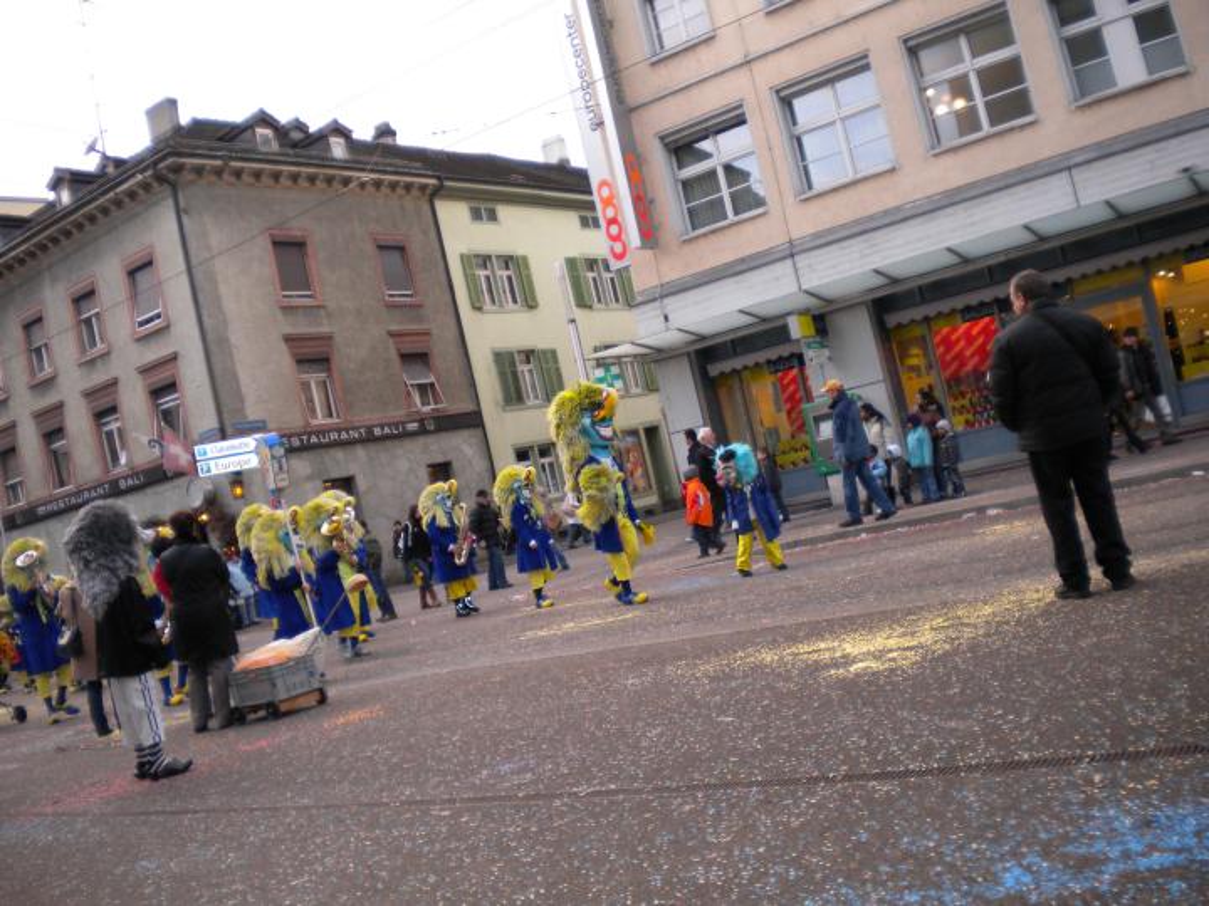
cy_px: 453
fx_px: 1222
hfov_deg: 52.6
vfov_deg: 40.7
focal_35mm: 35
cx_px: 604
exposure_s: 1/74.4
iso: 113
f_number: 3.1
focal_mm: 6.3
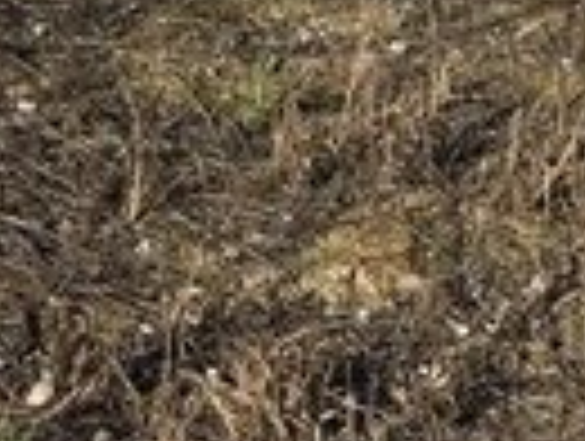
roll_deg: -0.7
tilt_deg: -23.0
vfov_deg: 9.9
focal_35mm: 147
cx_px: 436
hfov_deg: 13.4
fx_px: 2489
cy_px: -178
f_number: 2.2
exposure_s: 1/3077
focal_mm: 4.15
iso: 25
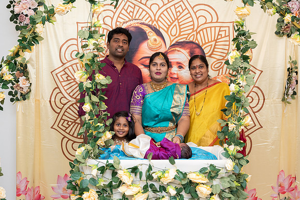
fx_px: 317
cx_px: 150
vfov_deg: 35.0
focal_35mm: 38
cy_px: 100
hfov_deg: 50.6
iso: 500
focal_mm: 38
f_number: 4
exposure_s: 1/200
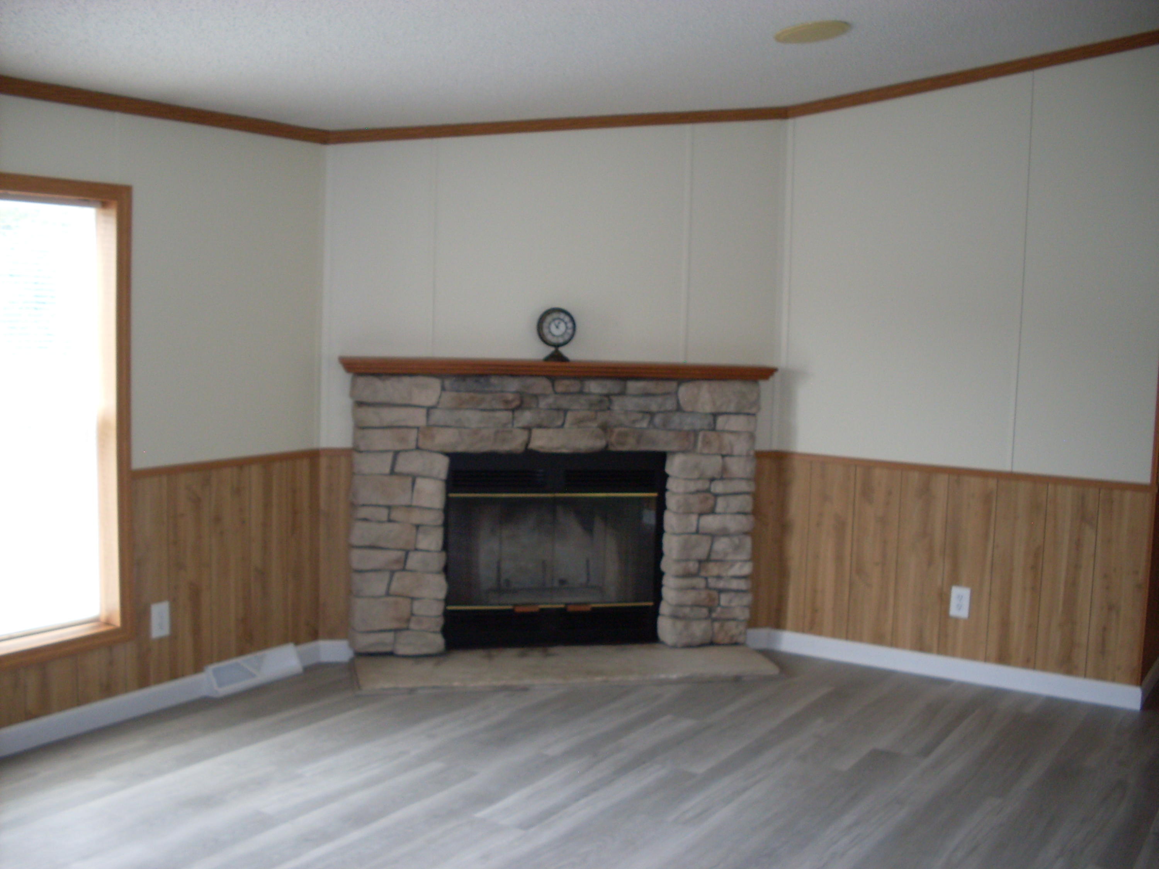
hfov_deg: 49.0
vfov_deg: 37.7
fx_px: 1272
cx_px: 580
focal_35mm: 38
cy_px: 434
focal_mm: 6.3
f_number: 2.8
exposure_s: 1/45
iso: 100
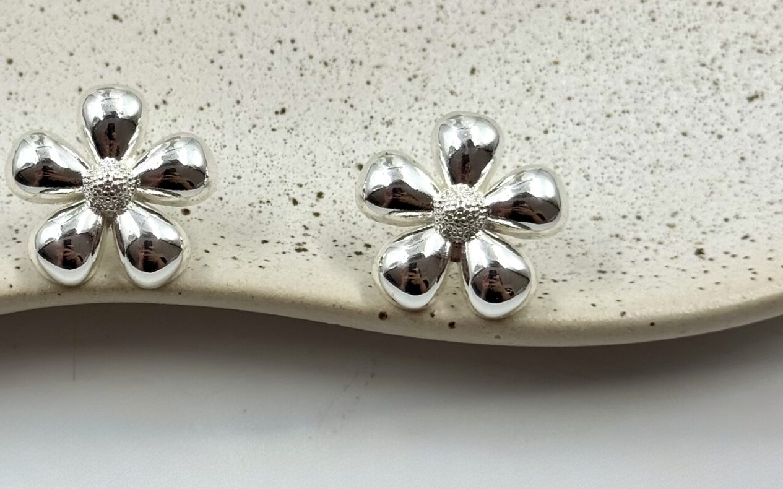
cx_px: 271
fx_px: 2197
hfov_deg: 20.1
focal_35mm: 103
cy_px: 214
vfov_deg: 12.7
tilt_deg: -66.0
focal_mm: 6.76
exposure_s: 1/900
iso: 64
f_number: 1.78
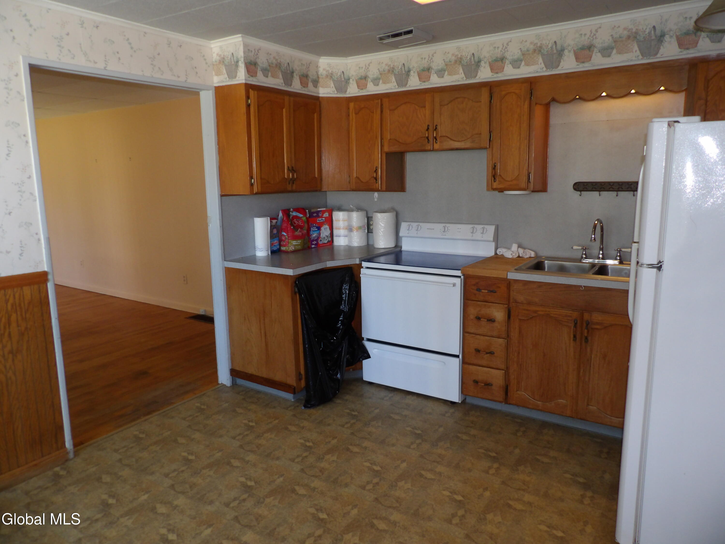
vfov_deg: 56.8
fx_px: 503
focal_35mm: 24
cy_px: 272
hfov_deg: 71.6
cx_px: 362
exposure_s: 1/33
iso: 200
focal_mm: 4.3
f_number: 2.8
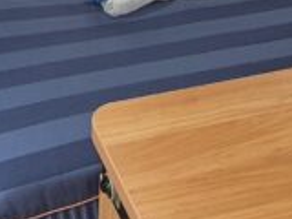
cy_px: -150
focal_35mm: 83
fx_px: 700
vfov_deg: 15.7
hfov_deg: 23.1
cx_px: 40
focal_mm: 2.2
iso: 160
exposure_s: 1/116
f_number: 2.2
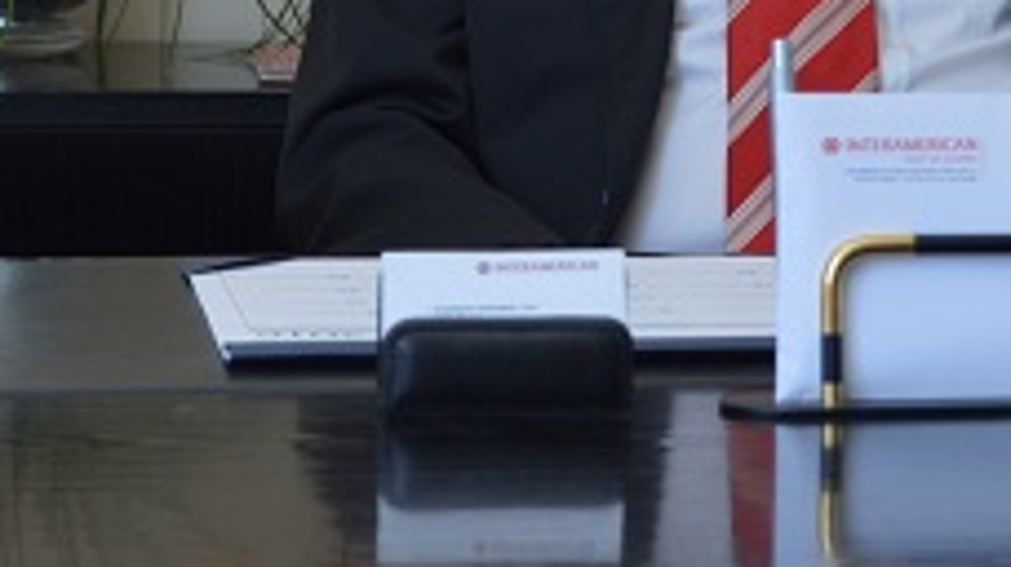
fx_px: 4716
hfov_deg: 12.2
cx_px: 803
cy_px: -414
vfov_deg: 6.7
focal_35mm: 176
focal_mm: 32
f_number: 4.2
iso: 100
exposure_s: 1/40
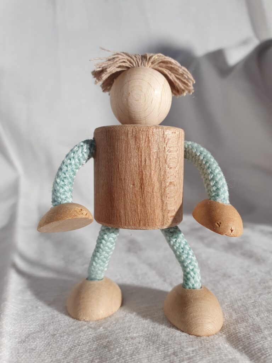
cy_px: 182
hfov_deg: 53.1
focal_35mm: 26
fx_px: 272
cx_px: 136
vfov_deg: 67.3
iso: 80
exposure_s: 1/100
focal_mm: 4.32
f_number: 2.4
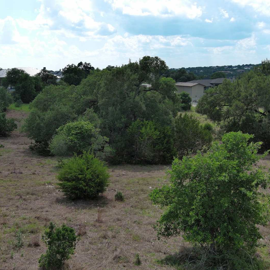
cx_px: 83
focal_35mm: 38
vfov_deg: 43.9
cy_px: 138
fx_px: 335
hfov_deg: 43.1
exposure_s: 1/1377
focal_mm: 10.57
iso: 100
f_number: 2.8
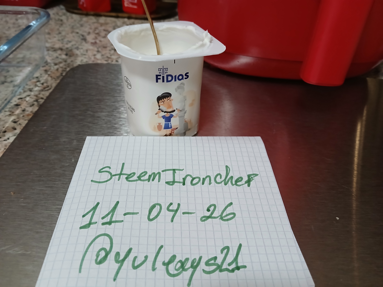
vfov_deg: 53.1
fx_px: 288
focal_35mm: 26
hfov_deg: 67.3
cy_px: 144
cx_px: 192
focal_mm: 3.98
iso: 500
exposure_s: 1/20
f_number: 1.8
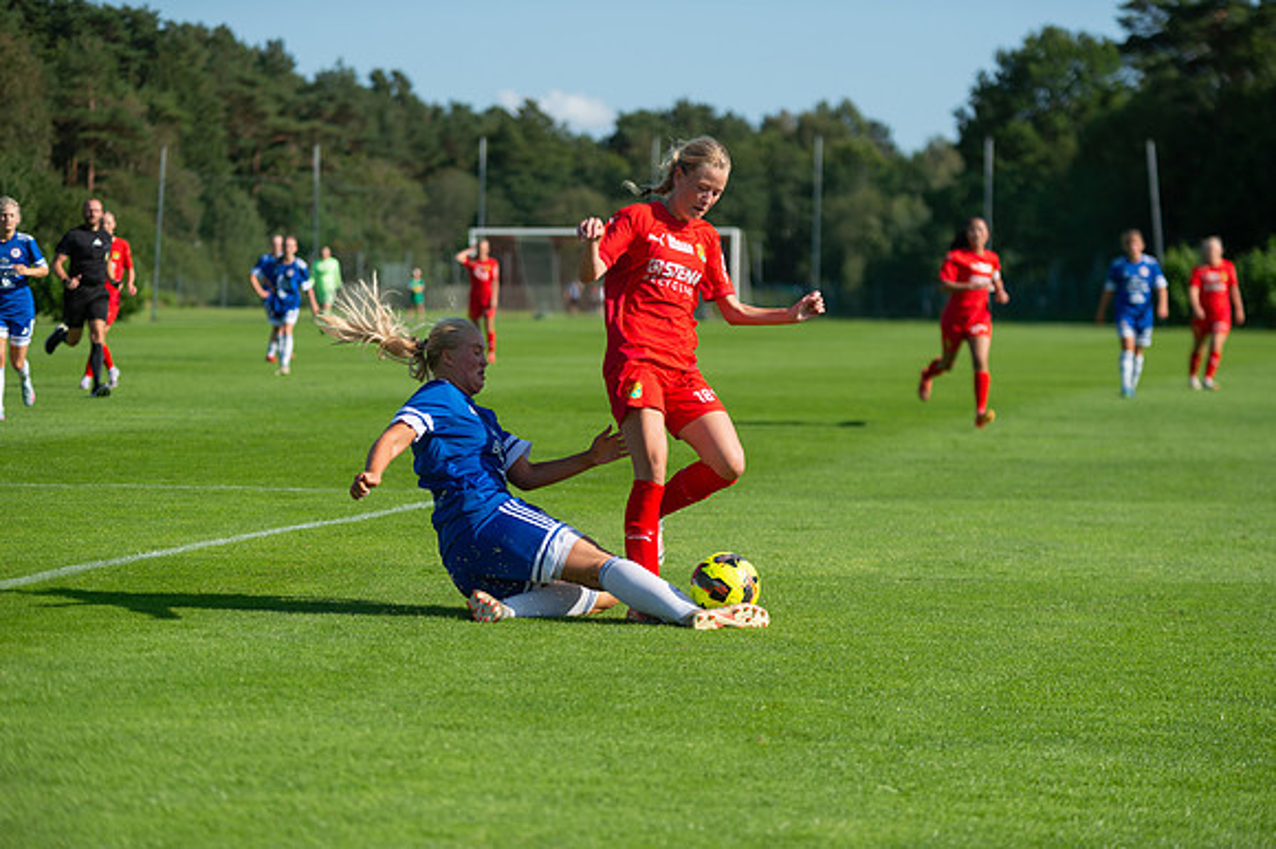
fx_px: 3967
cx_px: 638
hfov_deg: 18.3
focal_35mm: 112
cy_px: 424
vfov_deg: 12.2
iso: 100
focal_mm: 112
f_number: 3.2
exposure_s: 1/3200
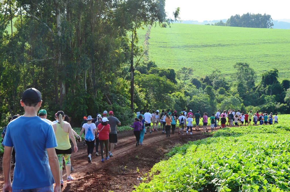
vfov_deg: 22.5
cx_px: 145
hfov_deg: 33.5
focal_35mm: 60
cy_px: 96
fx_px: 482
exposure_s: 1/100
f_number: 11
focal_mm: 40
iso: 200
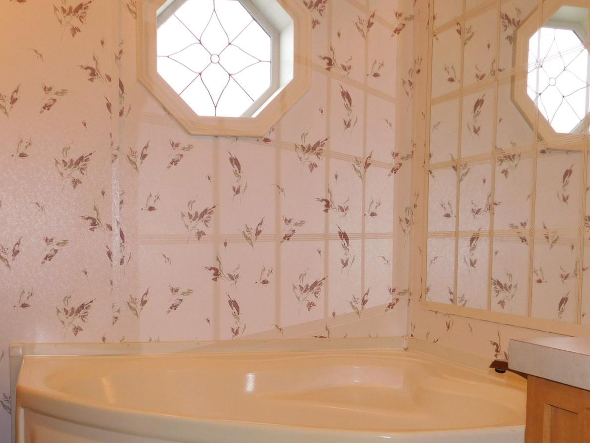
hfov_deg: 37.4
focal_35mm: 51
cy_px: 333
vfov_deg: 28.1
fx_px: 869
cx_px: 261
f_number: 3.2
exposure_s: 1/30
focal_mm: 5.3
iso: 200
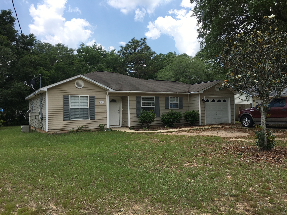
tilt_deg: +0.7
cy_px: 108
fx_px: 240
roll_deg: +1.4
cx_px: 144
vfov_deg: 48.2
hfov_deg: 61.7
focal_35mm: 29
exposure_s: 1/1131
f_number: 2.2
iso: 25
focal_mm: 4.15
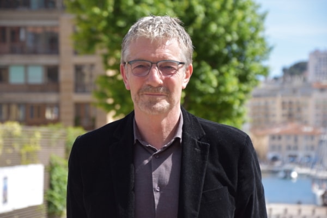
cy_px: 109
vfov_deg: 10.8
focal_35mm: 128
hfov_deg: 16.1
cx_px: 164
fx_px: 1158
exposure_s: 1/500
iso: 200
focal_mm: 85
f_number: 6.3
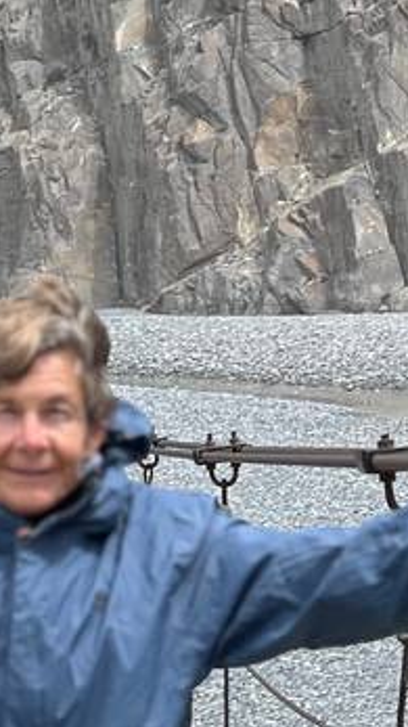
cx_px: -23
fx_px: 4465
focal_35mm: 232
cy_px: 836
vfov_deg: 9.2
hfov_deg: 5.2
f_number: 2.8
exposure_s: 1/612
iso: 32
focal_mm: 9
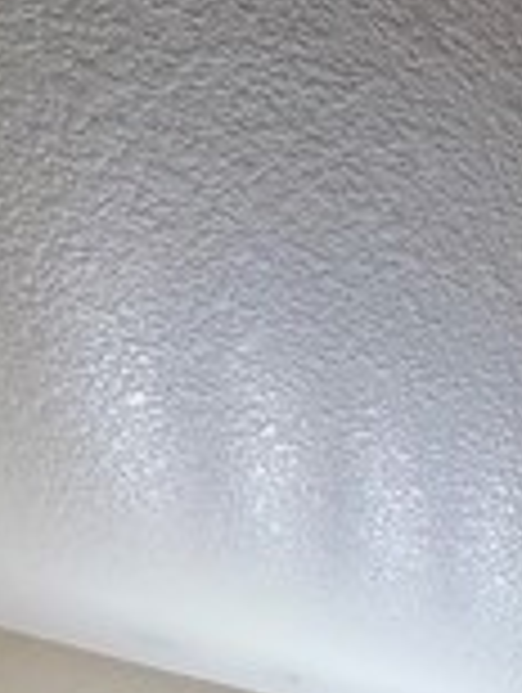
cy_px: 1413
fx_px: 1163
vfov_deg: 18.8
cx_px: 1048
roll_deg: +0.8
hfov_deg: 17.7
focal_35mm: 58
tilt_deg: -7.7
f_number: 2.2
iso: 125
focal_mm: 2.22
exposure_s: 1/120
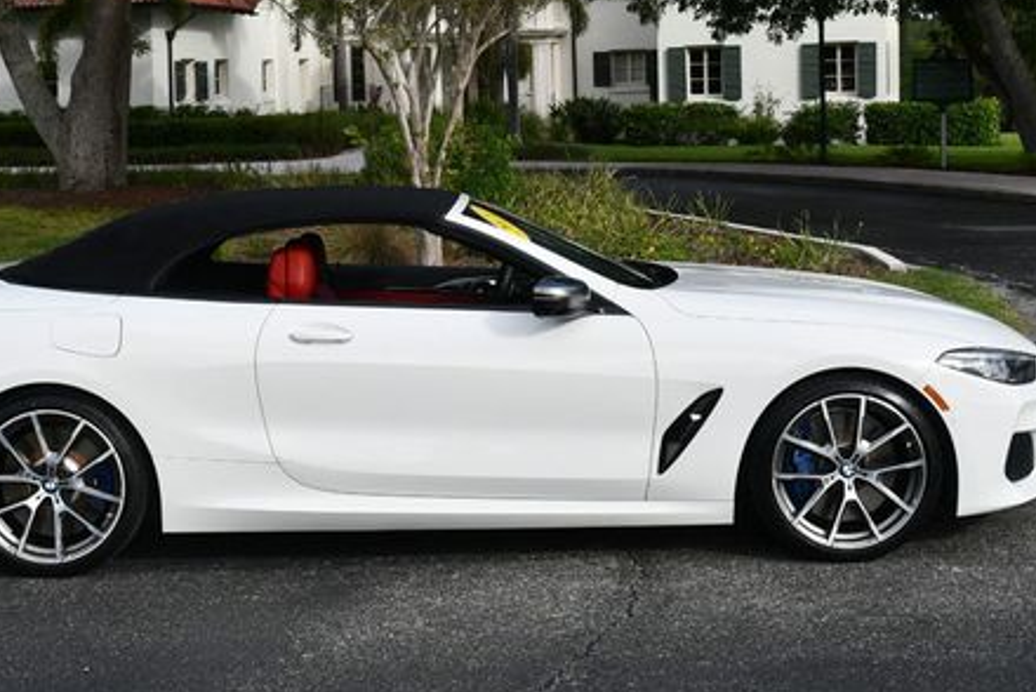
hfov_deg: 31.3
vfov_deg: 21.2
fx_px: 1843
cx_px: 414
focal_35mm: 64
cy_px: 205
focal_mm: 22
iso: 140
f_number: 8
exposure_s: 1/250
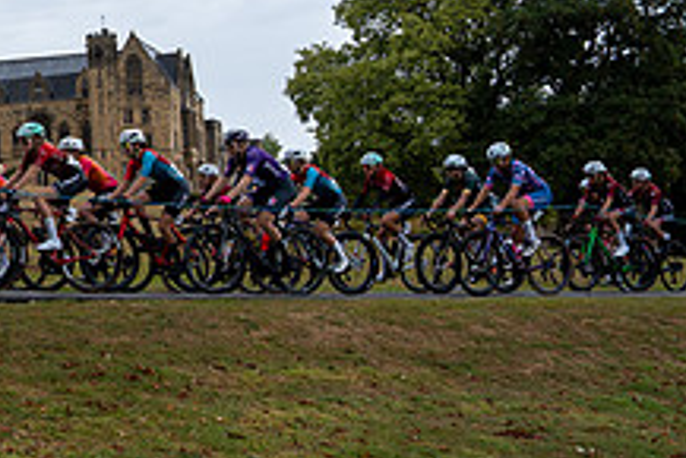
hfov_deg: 28.0
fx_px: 1220
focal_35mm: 64
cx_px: -104
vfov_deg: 21.2
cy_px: 144
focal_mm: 24
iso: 400
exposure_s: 1/800
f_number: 4
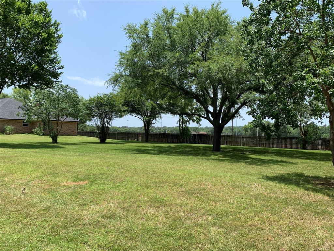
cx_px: 167
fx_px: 251
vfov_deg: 53.1
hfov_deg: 67.3
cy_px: 126
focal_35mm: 26
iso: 25
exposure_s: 1/1235
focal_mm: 4.25
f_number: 1.8
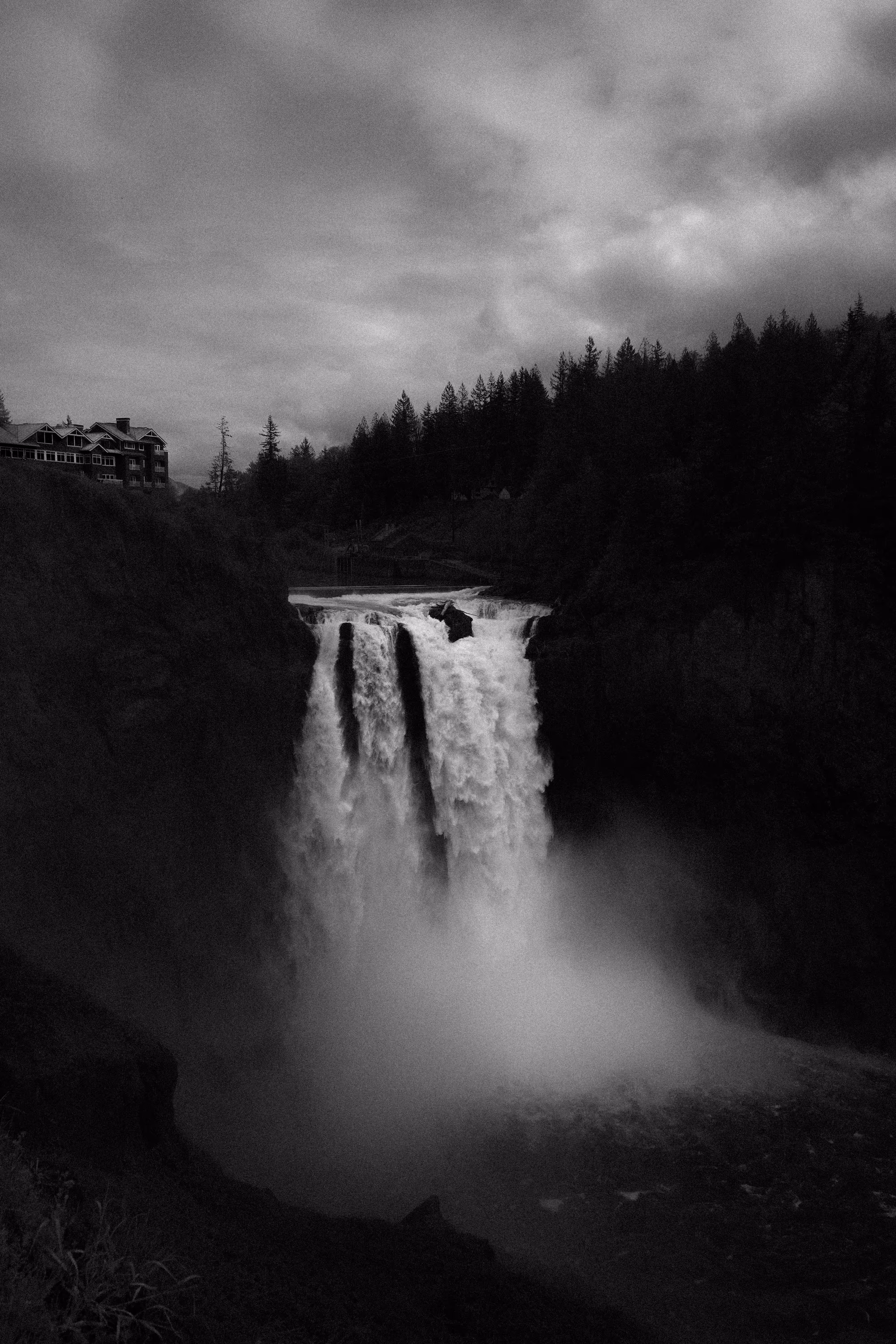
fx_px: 1045
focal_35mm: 28
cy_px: 672
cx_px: 448
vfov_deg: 65.5
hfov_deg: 46.4
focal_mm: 28
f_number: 11
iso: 250
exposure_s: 1/200
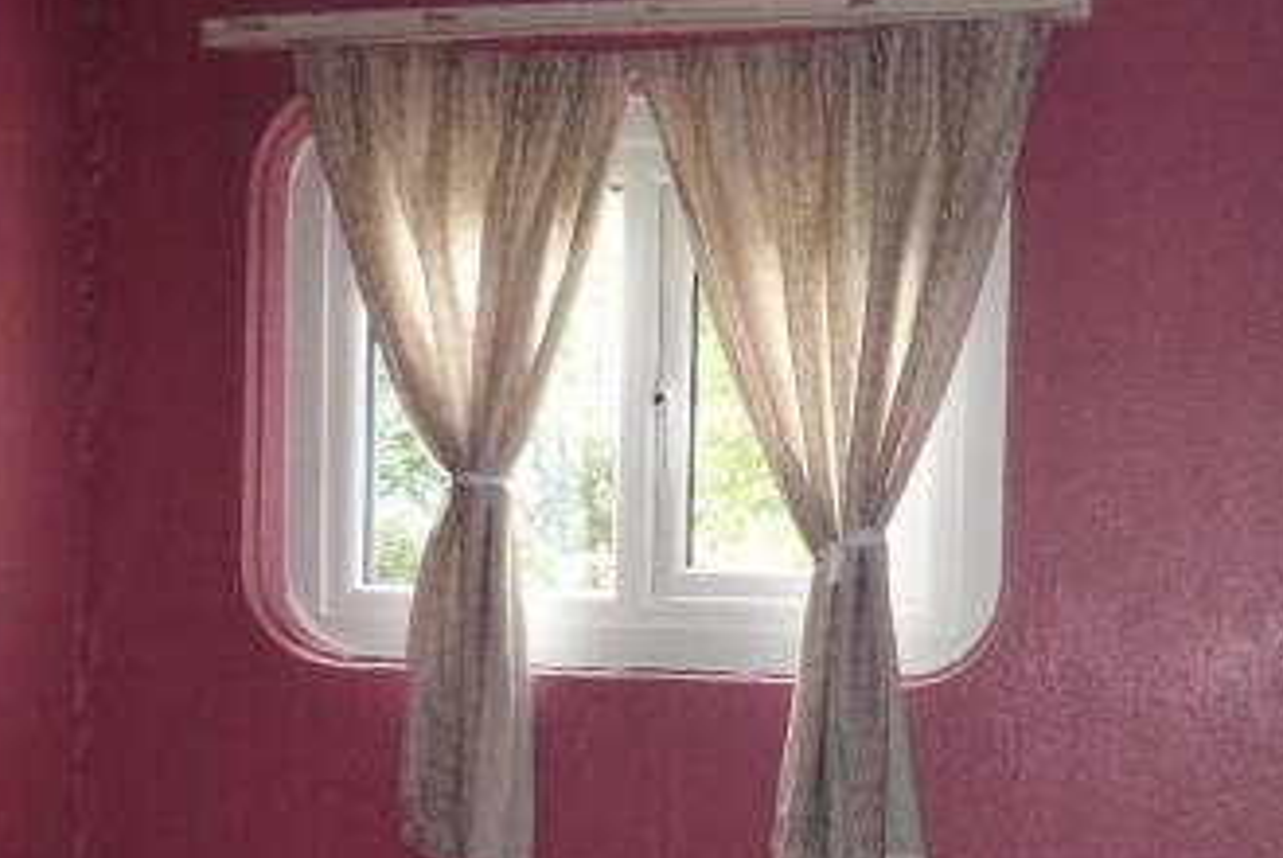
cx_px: 1012
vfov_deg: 28.6
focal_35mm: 46
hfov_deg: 41.0
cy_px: 696
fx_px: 1641
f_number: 2.8
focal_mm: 4.5
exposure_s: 1/60
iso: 400
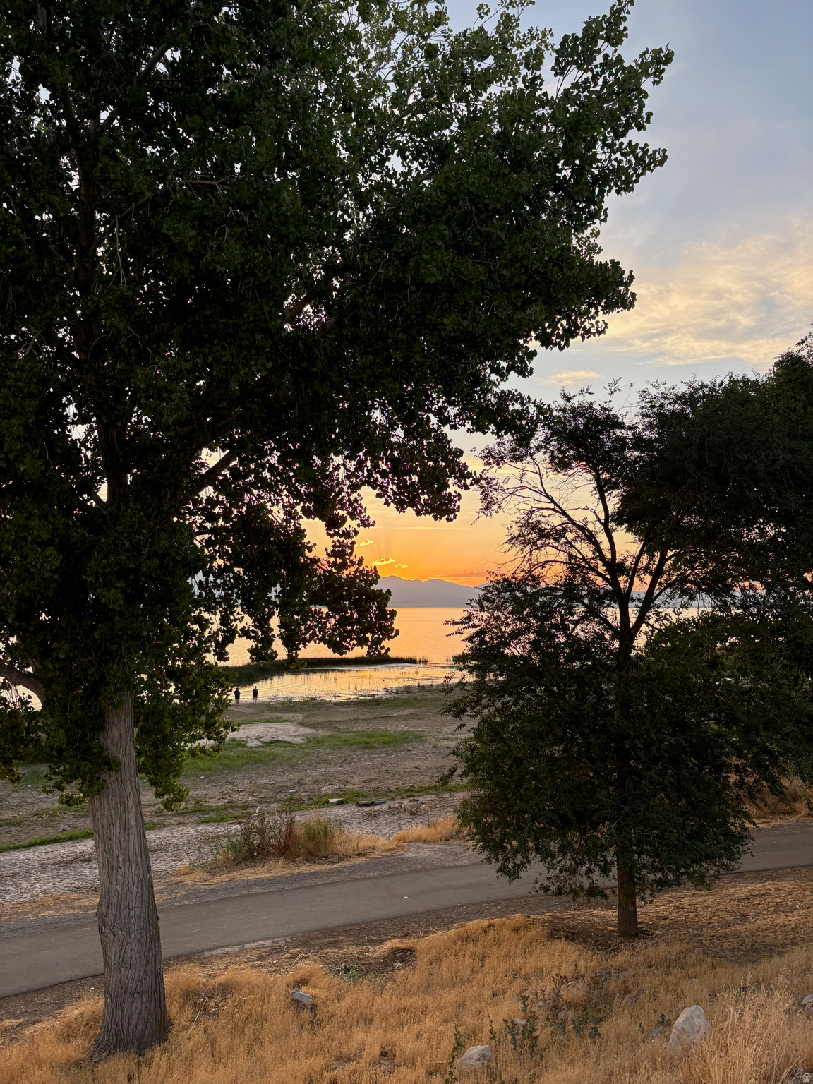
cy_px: 542
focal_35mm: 26
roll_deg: +0.4
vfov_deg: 67.3
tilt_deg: +5.1
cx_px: 406
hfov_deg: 53.1
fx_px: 814
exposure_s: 1/373
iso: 64
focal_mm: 5.96
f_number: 1.6
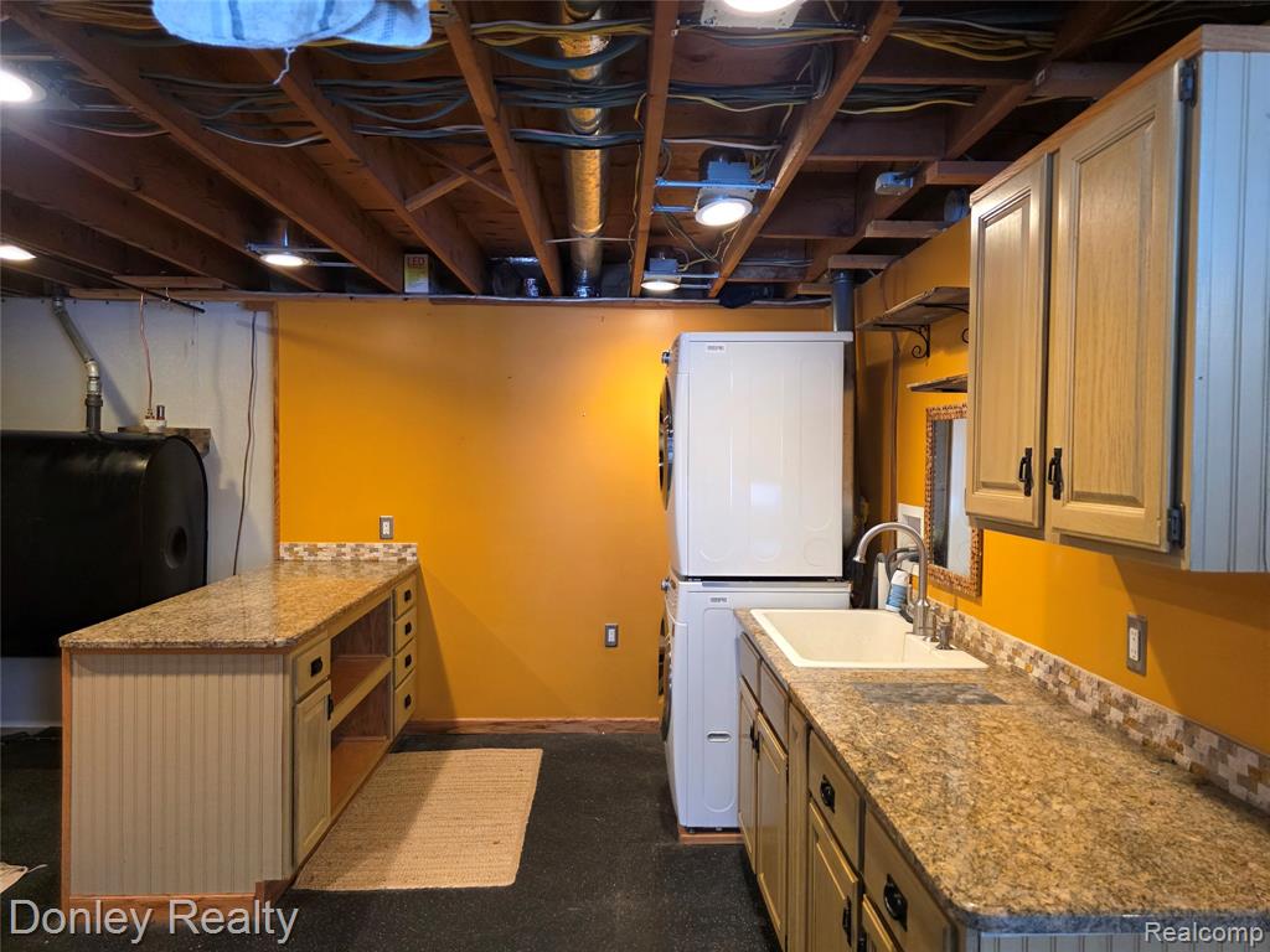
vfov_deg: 58.9
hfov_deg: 73.9
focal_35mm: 23
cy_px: 476
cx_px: 635
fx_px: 844
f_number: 1.7
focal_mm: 6.3
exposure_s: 1/120
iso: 500
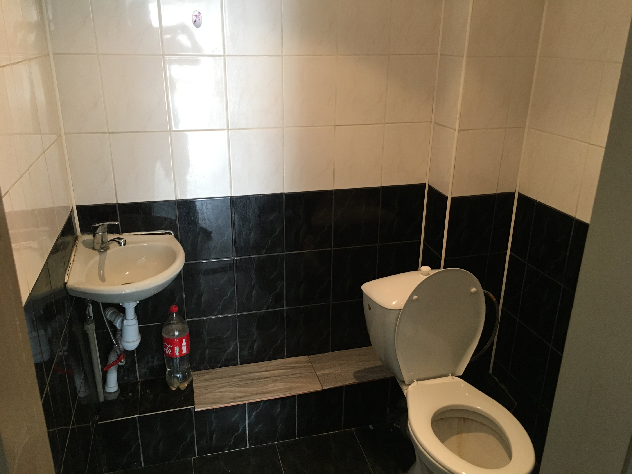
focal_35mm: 29
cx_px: 316
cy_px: 237
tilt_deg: -20.3
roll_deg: -1.5
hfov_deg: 61.7
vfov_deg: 48.2
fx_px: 529
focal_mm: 4.15
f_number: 2.2
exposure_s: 1/33
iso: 160
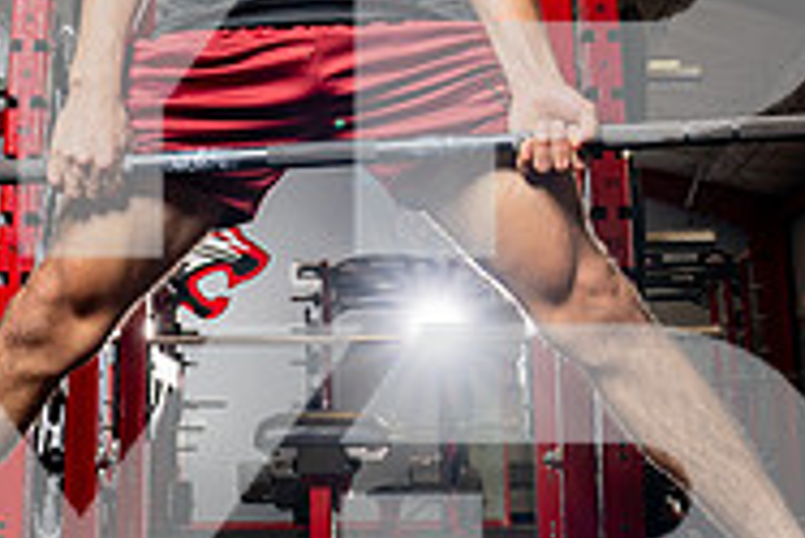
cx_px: 250
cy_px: -36
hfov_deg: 29.8
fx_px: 1499
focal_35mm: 67
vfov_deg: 19.6
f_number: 4
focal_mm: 20
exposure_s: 1/250
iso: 100
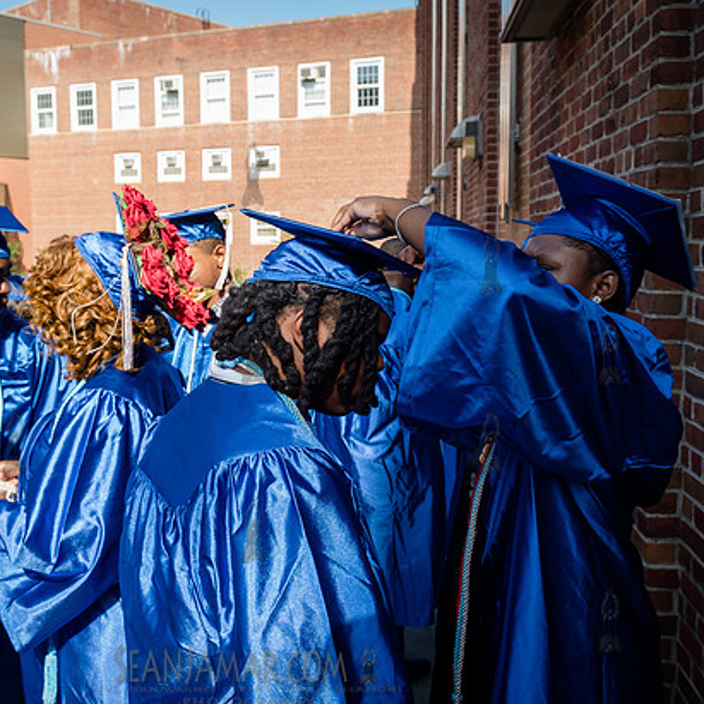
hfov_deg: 47.2
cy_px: 313
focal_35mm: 35
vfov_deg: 47.1
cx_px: 356
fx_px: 805
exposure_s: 1/320
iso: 400
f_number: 6.3
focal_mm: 24
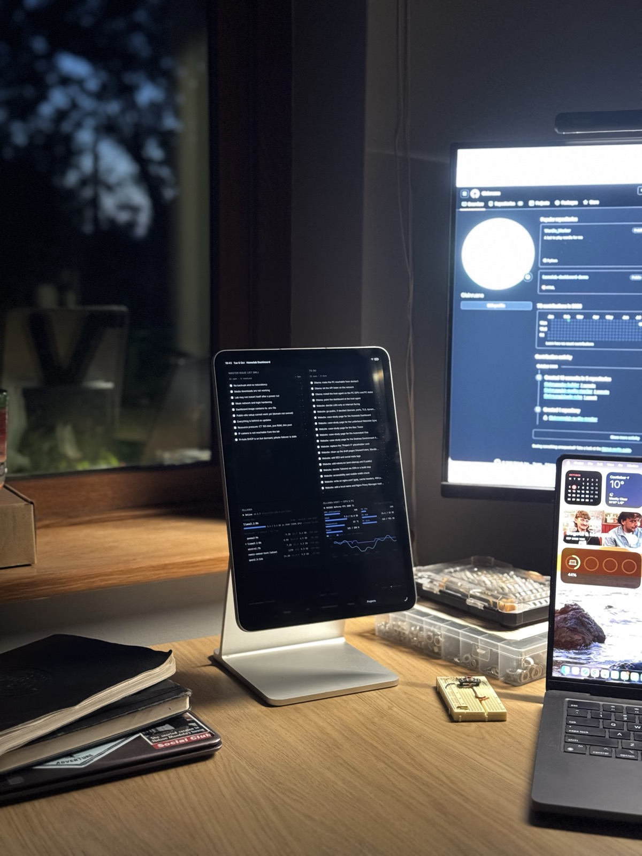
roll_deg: -0.1
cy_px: 428
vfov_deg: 39.7
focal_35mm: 48
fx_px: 1187
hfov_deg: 30.3
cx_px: 321
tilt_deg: -8.2
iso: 1000
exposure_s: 1/15
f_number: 1.78
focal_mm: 6.76
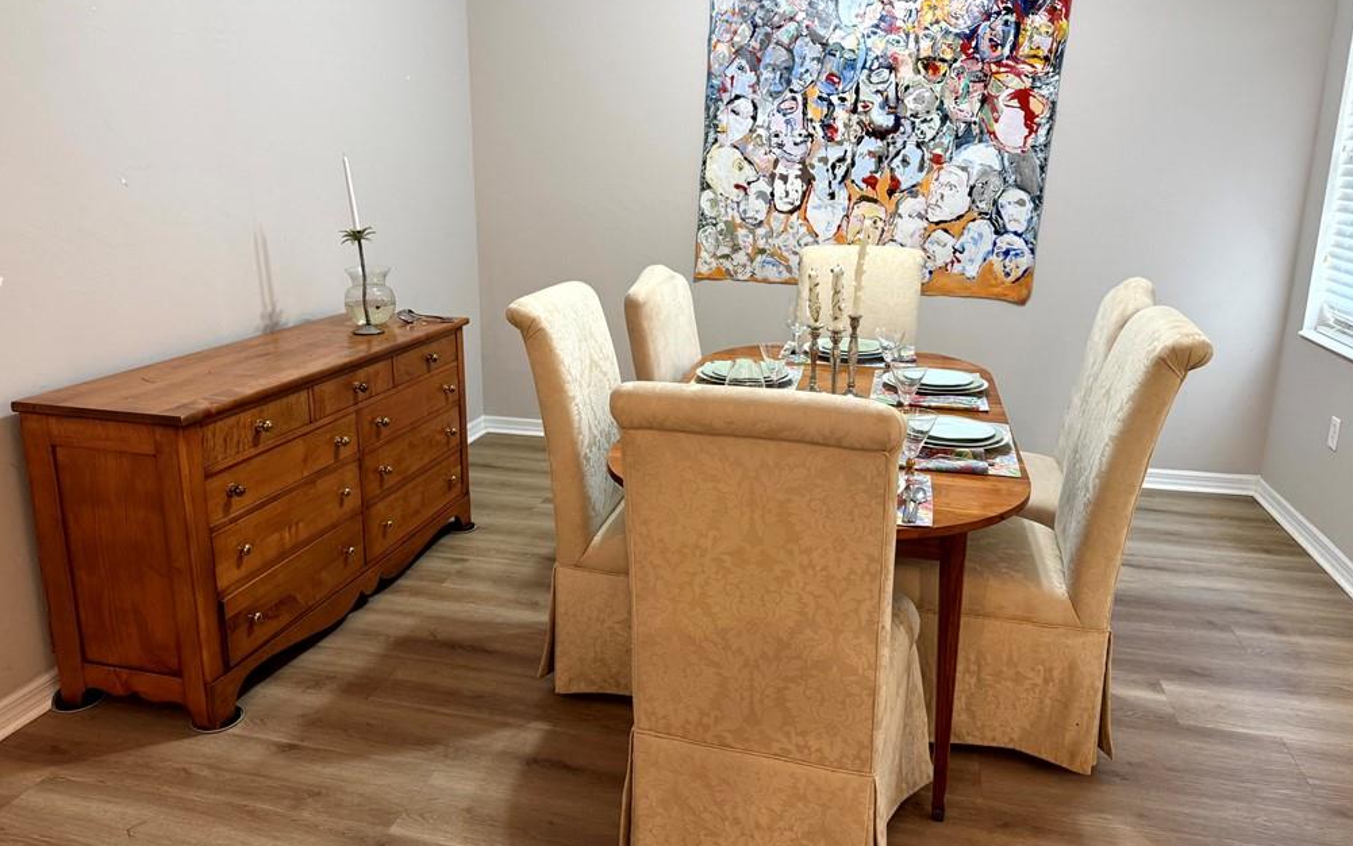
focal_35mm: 26
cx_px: 668
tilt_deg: -13.1
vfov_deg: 47.6
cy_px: 394
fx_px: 959
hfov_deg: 70.4
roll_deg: -0.7
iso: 200
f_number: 1.78
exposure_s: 1/60
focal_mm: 6.76
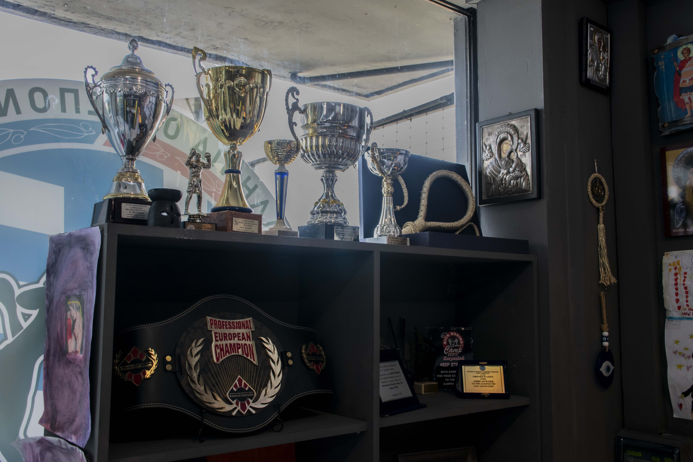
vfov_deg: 38.4
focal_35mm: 34
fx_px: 664
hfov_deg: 55.1
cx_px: 346
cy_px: 231
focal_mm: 23
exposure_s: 1/125
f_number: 3.8
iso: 400
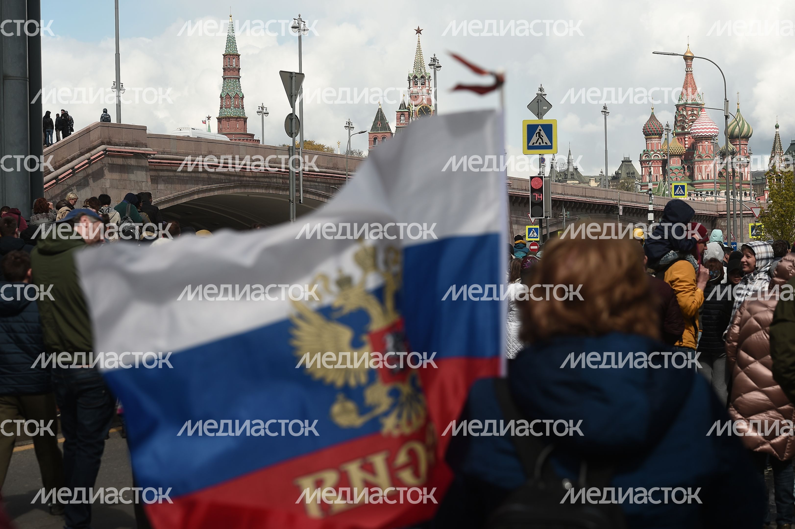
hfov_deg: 26.0
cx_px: 398
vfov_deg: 17.5
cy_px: 264
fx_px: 1722
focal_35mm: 78
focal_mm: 78
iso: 100
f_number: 6.3
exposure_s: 1/500
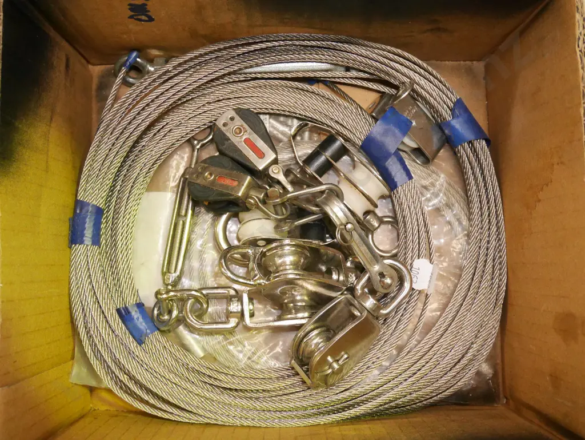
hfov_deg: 53.9
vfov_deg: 41.8
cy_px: 220
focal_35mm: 34
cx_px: 292
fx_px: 575
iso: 3200
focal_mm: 17
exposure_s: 1/125
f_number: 4
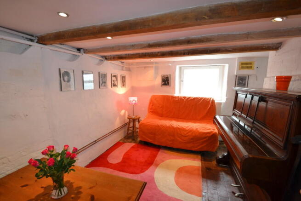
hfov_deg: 95.0
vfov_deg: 72.1
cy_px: 100
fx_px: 138
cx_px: 150
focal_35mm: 16
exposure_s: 1/60
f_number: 3.5
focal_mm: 11
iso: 800
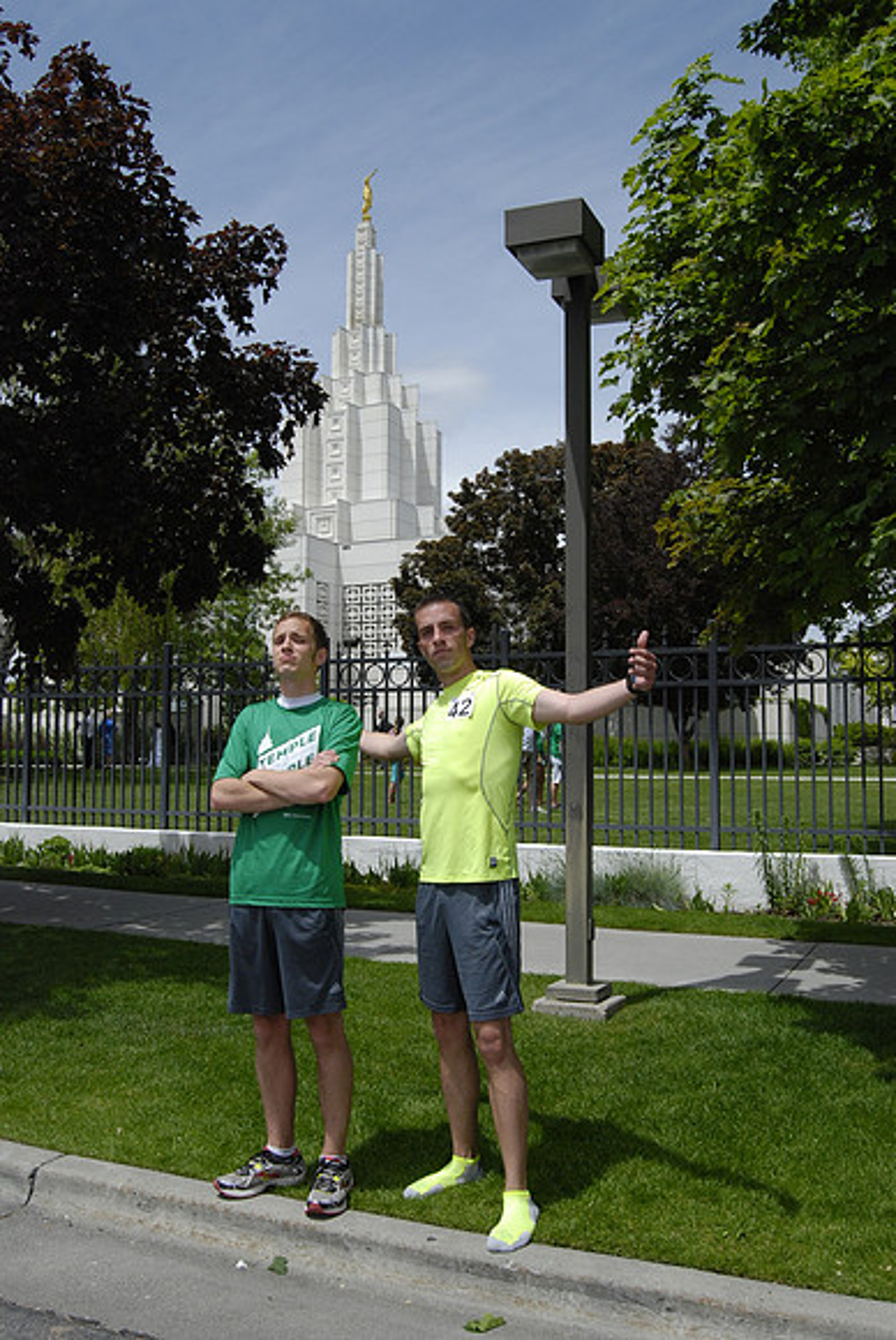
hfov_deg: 40.1
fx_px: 1229
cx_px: 448
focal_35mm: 33
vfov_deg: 57.2
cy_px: 670
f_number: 10
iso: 400
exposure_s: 1/800
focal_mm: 22
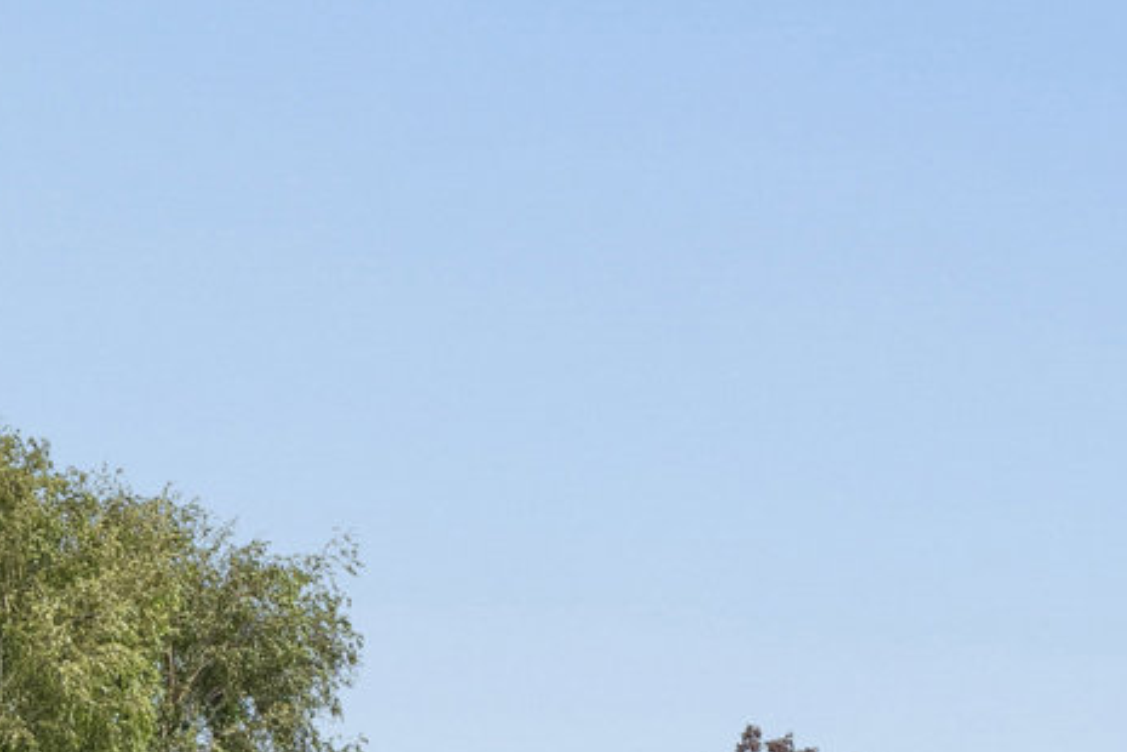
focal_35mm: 129
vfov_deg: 10.1
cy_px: 1301
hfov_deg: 15.8
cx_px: 332
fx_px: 4038
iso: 200
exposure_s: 1/160
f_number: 8
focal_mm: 20
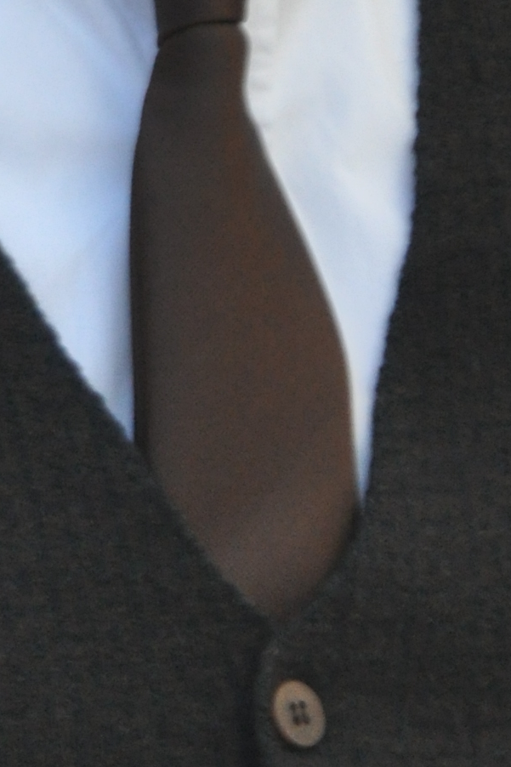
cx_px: 486
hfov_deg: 1.1
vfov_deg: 1.7
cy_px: -97
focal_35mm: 1211
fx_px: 25792
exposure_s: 1/1000
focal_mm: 170
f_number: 5.6
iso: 800
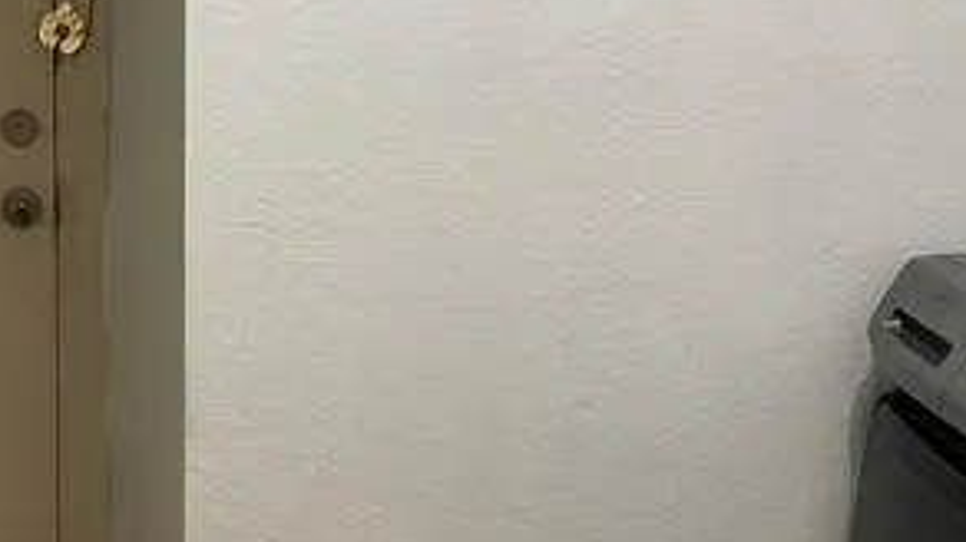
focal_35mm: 62
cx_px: 126
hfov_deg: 32.4
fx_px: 1588
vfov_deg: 19.3
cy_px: 185
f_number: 1.6
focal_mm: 4.2
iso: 160
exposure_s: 1/60
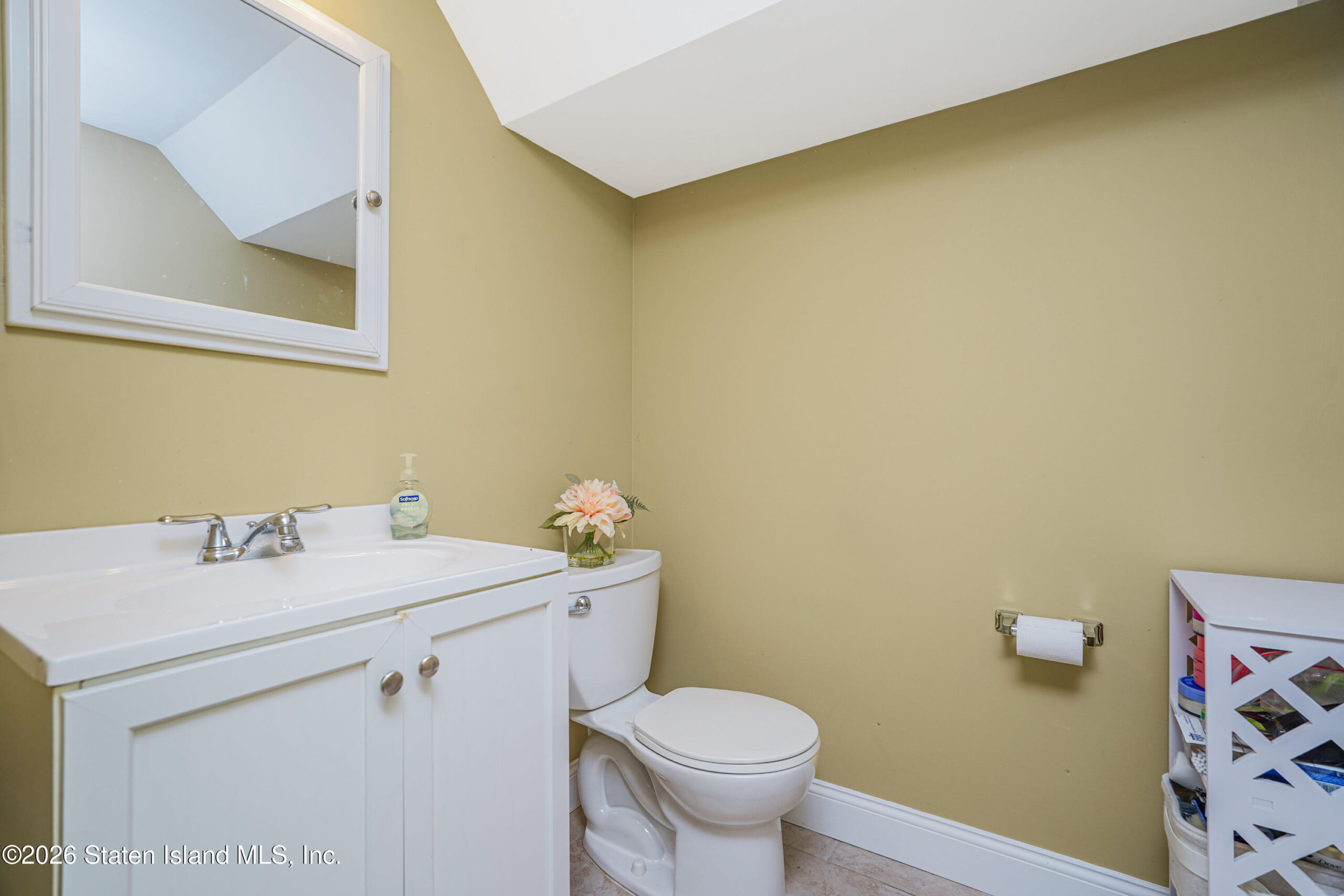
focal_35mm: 16
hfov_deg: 95.0
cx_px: 672
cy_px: 448
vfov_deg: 72.1
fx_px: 616
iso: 64
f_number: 4.5
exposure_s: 1/40
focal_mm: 16.5
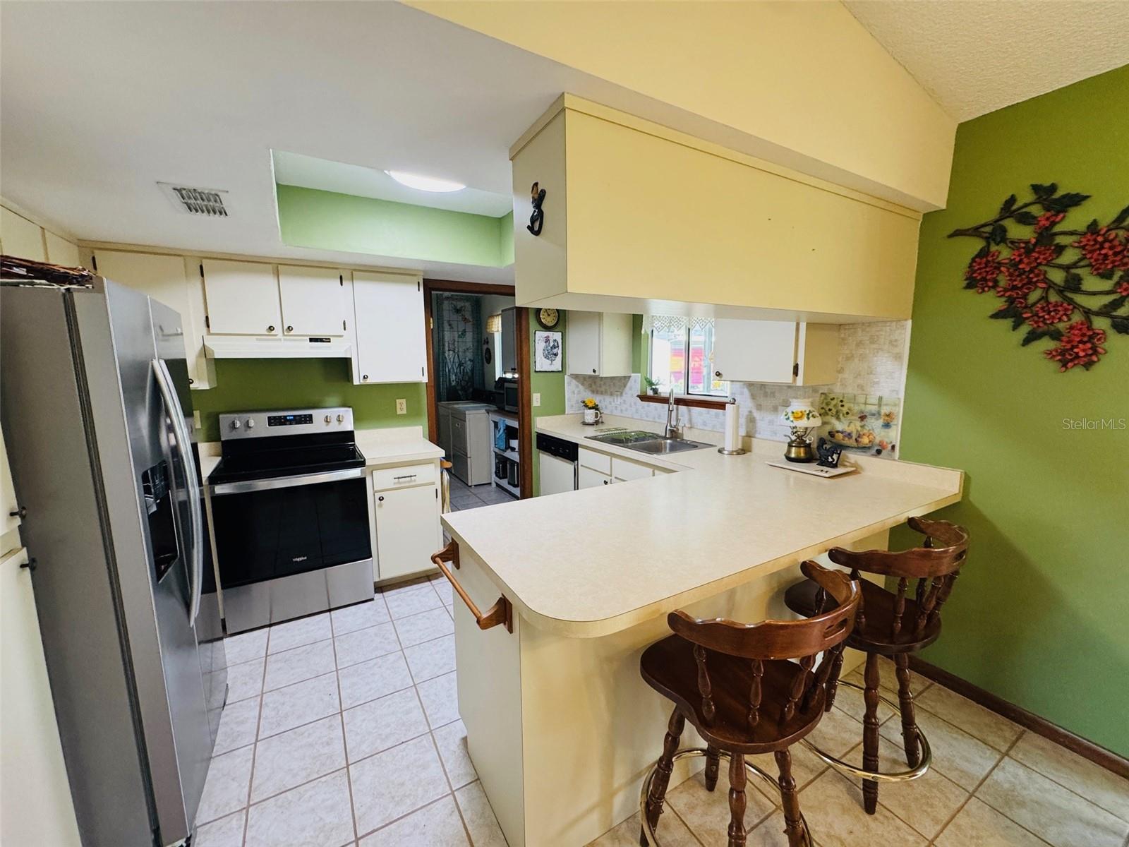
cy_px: 424
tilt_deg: -8.3
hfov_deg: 102.1
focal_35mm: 14
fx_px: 457
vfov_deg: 85.7
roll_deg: +0.8
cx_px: 564
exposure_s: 1/120
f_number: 2.2
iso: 320
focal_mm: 2.22
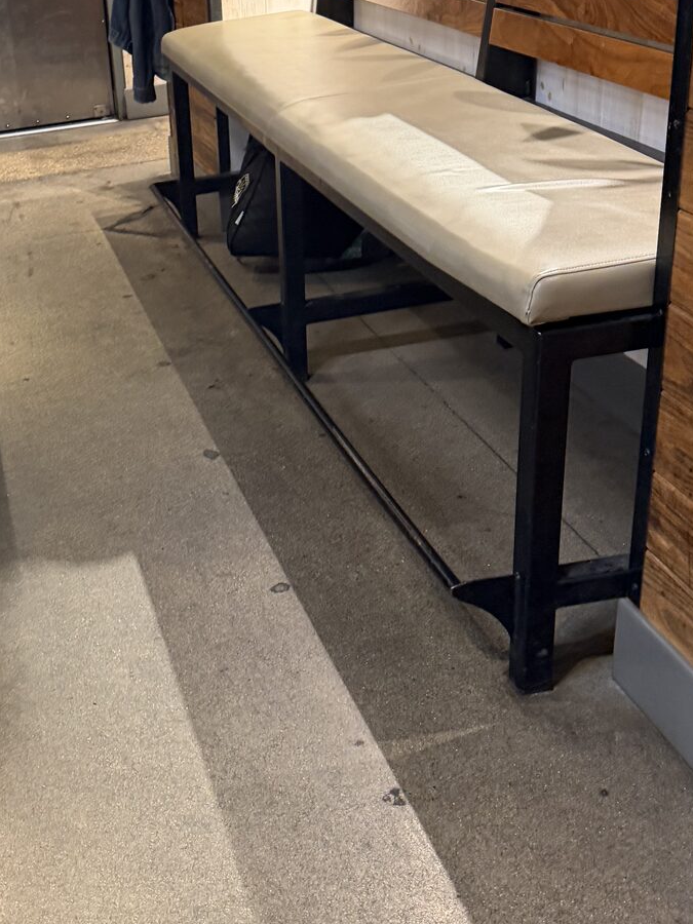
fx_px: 1281
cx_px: 101
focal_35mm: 48
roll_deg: +8.5
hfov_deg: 29.3
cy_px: 501
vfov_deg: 39.6
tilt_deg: -27.1
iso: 400
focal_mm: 6.76
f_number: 1.78
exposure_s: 1/60
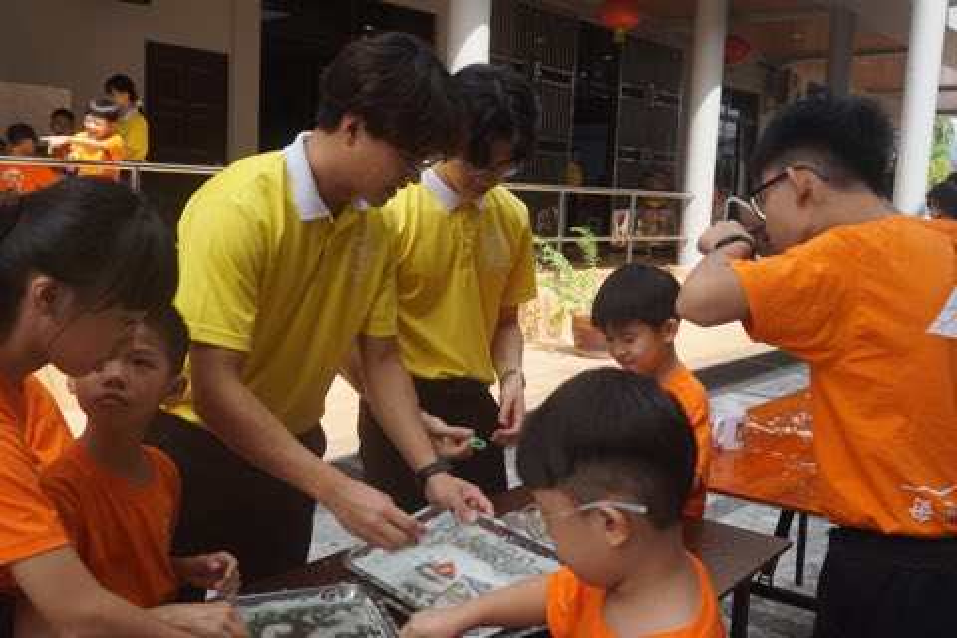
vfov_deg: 36.9
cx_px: 478
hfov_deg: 53.1
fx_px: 957
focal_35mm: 36
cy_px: 319
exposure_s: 1/200
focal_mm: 24
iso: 100
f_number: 5.6
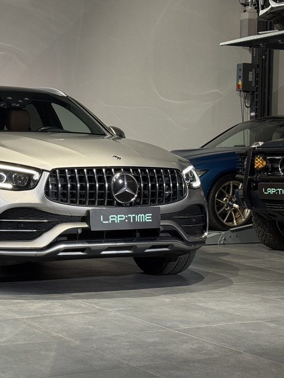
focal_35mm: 75
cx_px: 51
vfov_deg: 26.0
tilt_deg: -2.2
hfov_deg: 19.4
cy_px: 196
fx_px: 821
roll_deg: -0.5
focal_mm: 6.76
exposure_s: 1/60
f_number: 1.78
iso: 125
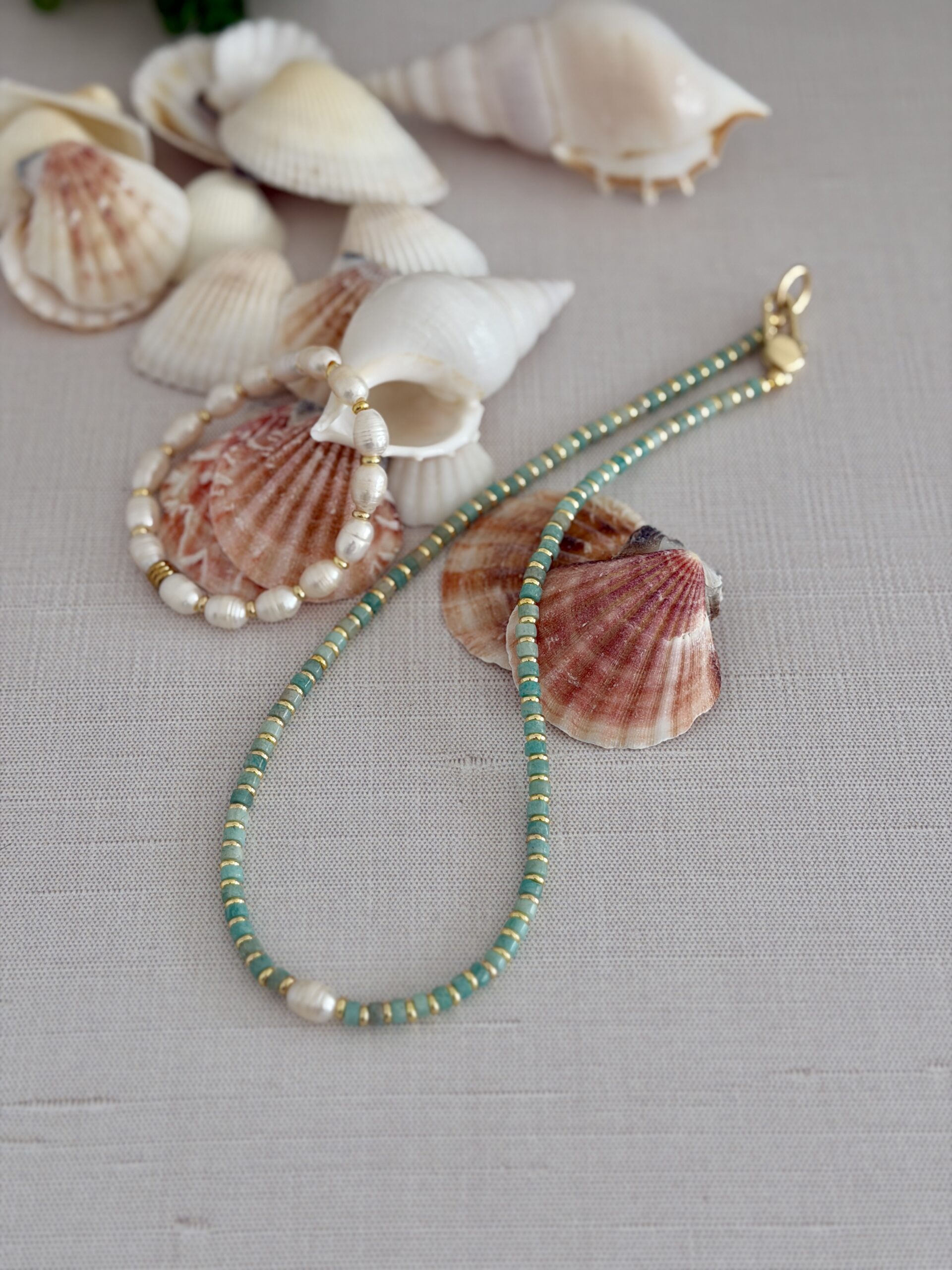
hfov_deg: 30.3
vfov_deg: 39.7
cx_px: 476
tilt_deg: -56.1
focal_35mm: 48
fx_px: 1760
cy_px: 635
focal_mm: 6.76
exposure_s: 1/356
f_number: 1.78
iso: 64
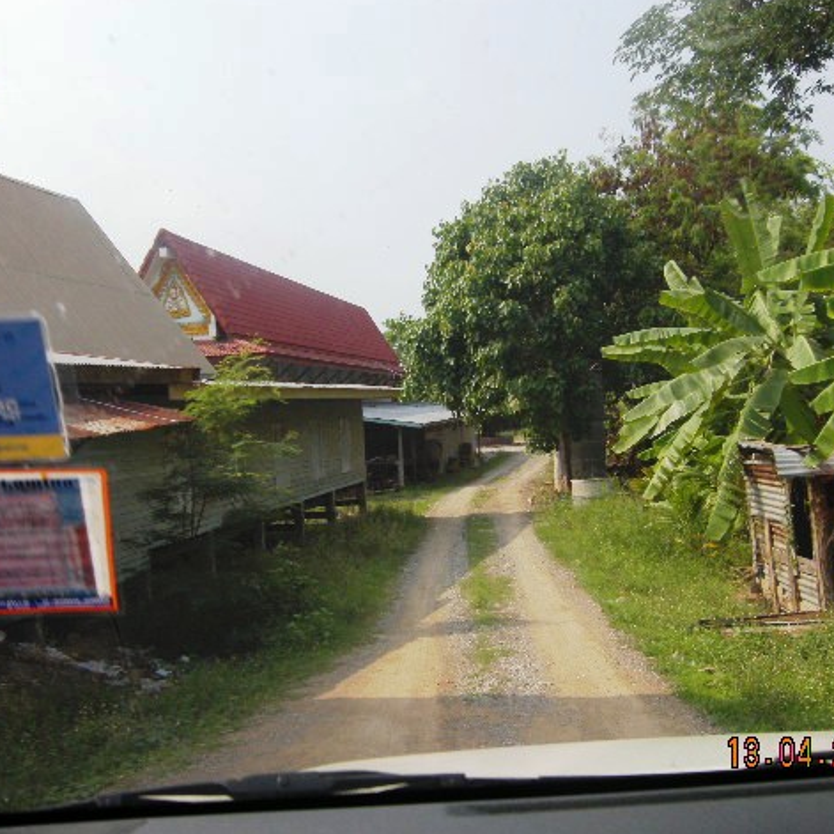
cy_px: 416
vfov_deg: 40.0
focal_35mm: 42
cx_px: 404
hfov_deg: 40.0
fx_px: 1145
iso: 64
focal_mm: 7.5
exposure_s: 1/130
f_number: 4.3
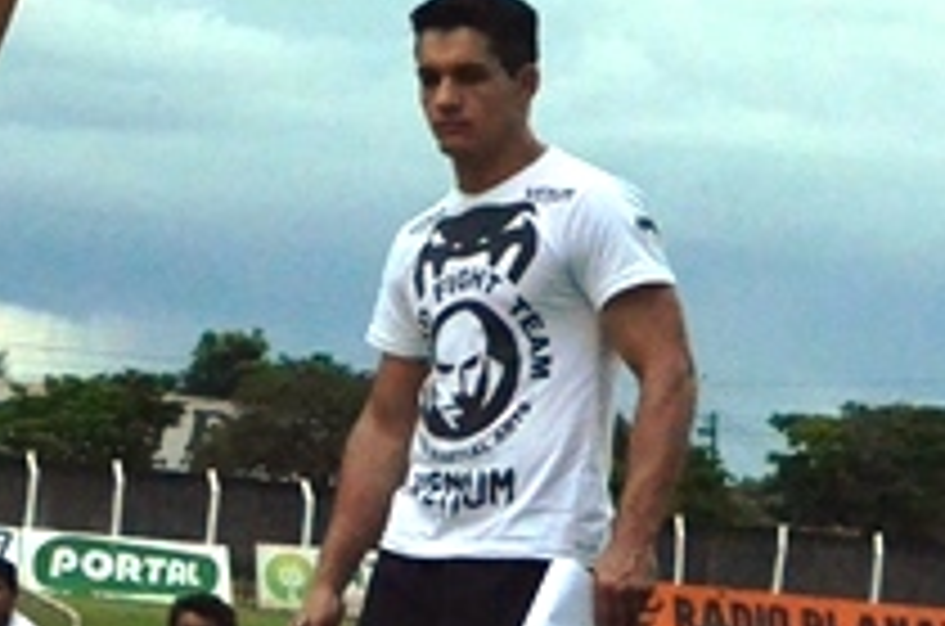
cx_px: -450
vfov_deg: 5.4
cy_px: 689
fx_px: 6588
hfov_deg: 8.0
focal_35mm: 252
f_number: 11
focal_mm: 55
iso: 6400
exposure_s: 1/1000
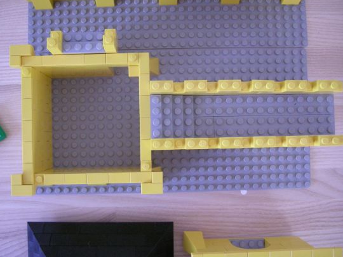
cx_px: 165
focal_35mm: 40
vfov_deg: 36.0
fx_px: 396
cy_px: 130
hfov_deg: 46.8
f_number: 2.7
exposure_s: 1/11.2
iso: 400
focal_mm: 7.5
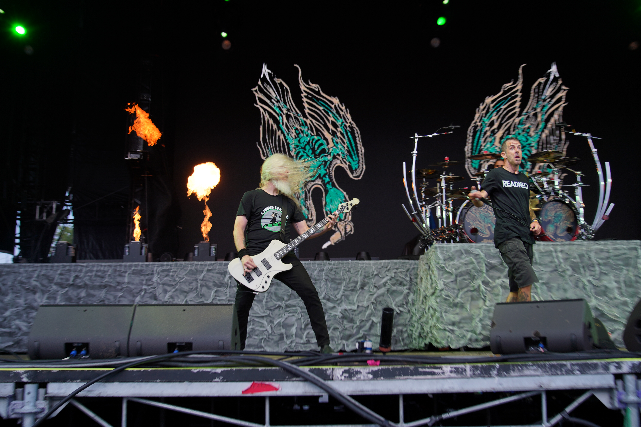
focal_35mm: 36
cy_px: 214
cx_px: 320
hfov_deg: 53.1
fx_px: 641
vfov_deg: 36.9
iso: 100
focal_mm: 36
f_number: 4
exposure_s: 1/100
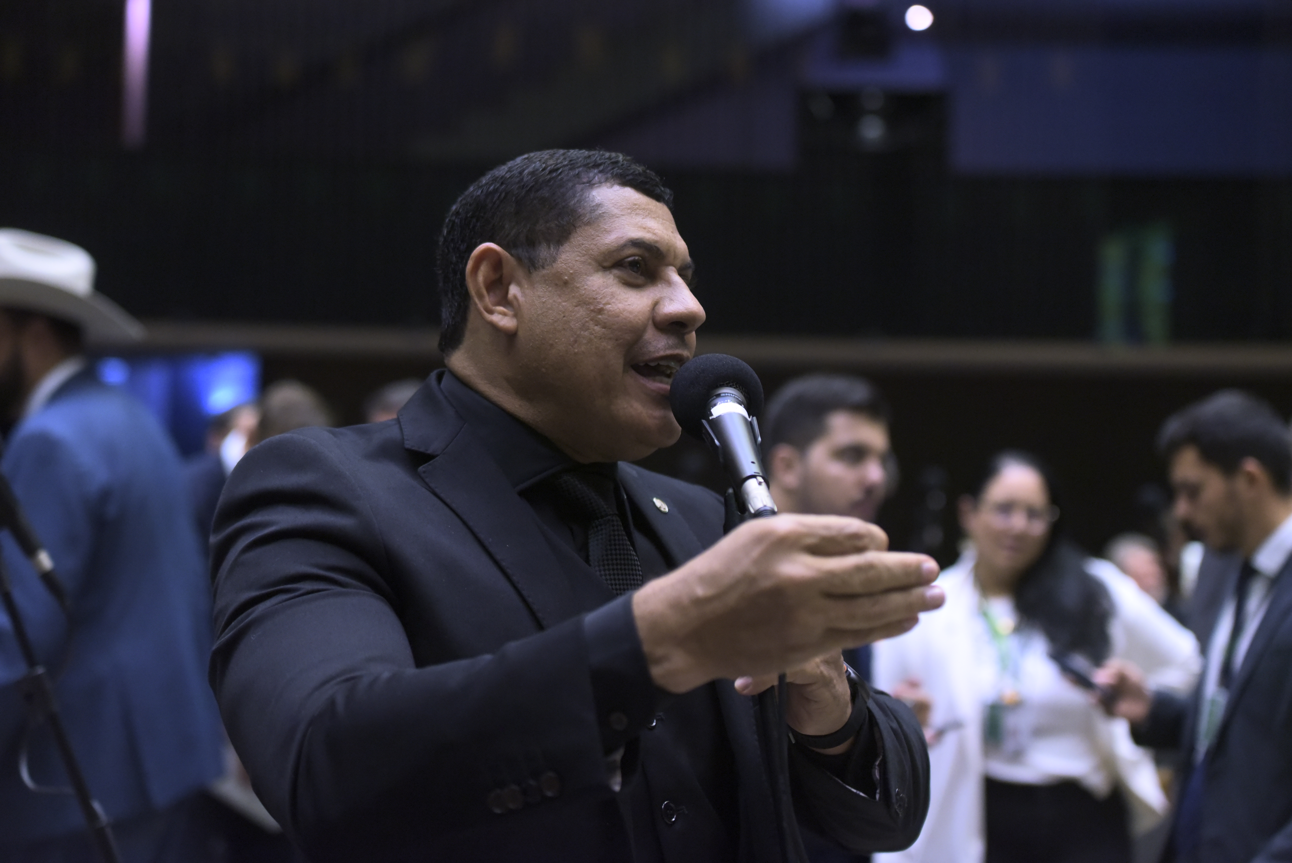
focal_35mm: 70
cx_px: 646
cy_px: 432
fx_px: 2513
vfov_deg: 19.5
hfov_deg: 28.8
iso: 6400
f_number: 3.5
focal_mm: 70
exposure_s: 1/160
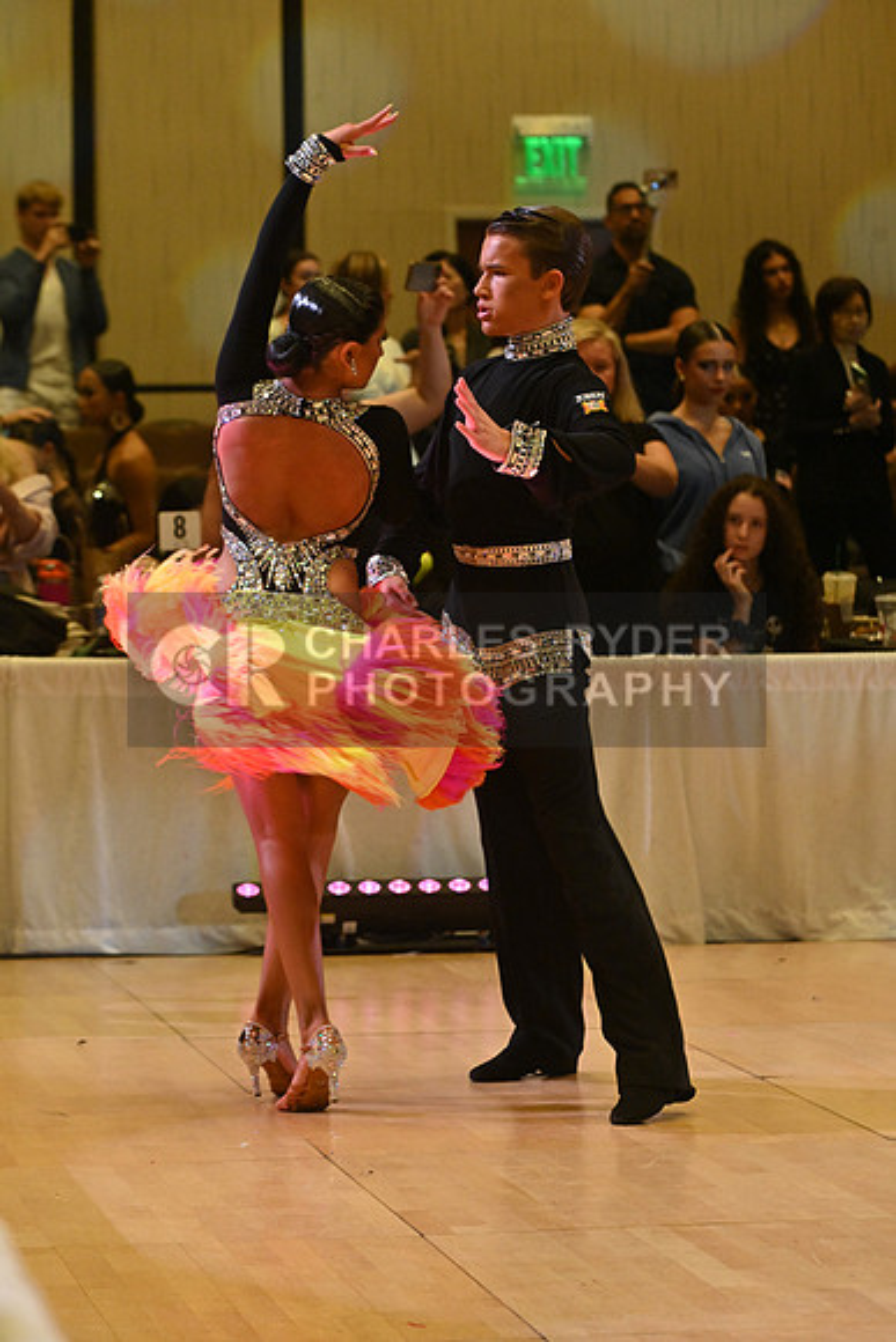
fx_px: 5037
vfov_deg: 15.2
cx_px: 448
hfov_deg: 10.2
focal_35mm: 135
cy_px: 671
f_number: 7.1
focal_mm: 135
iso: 4000
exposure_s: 1/400
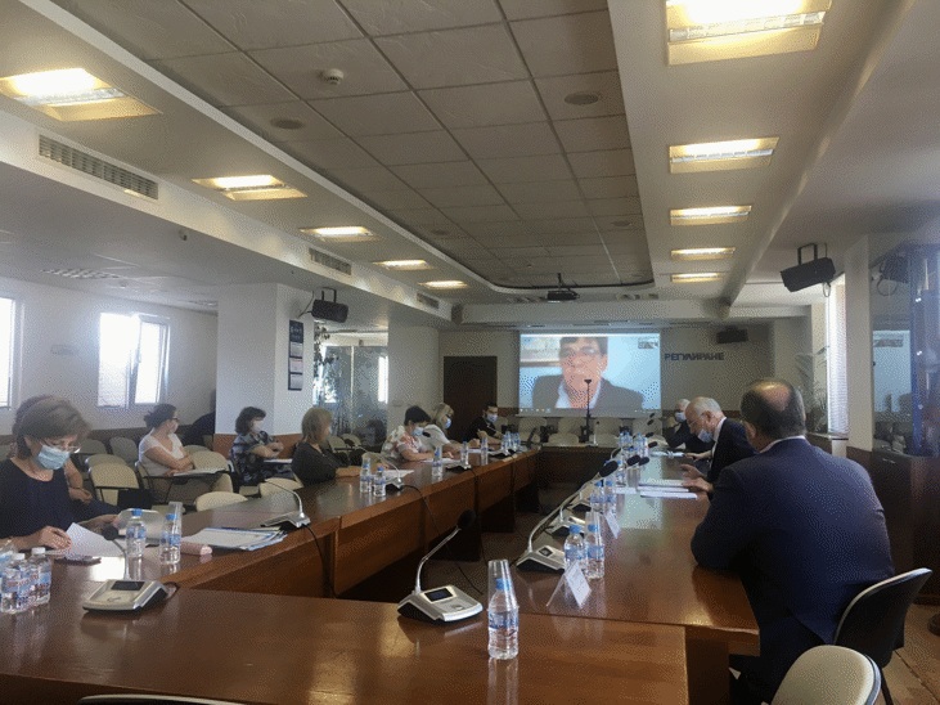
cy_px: 352
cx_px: 470
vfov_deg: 48.2
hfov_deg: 61.7
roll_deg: -0.5
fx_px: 787
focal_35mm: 29
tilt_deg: +4.0
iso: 64
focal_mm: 4.15
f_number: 2.2
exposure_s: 1/33
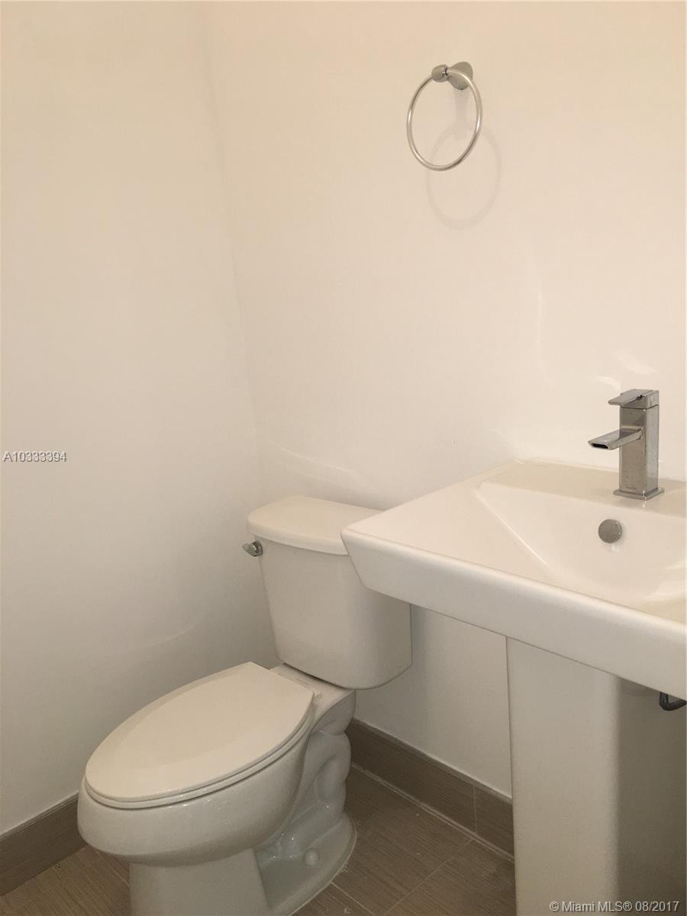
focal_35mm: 29
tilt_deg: -12.9
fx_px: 767
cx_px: 344
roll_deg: +5.3
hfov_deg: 48.2
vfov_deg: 61.7
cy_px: 458
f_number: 2.2
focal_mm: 4.15
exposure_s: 1/30
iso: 64
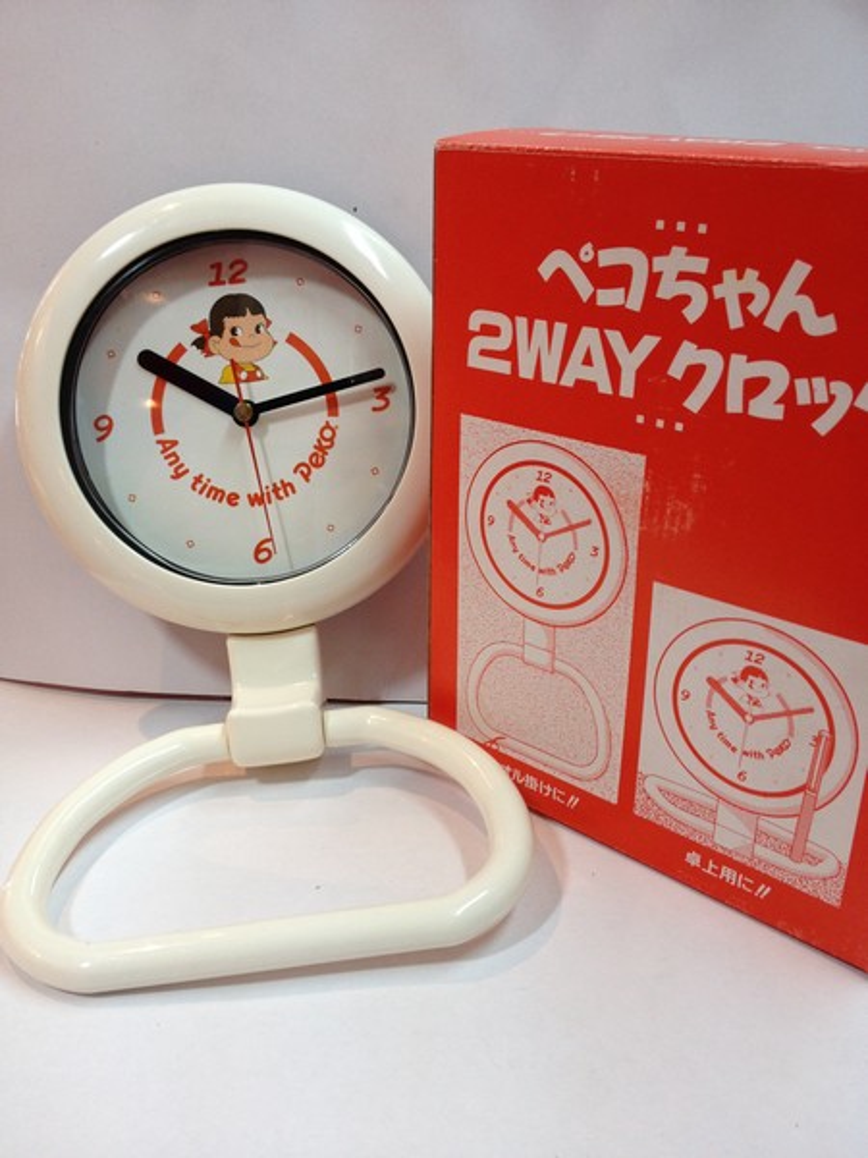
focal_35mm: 35
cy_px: 579
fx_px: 1170
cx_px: 434
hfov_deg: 40.7
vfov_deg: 52.6
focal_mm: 4.28
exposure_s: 1/40
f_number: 2.4
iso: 80
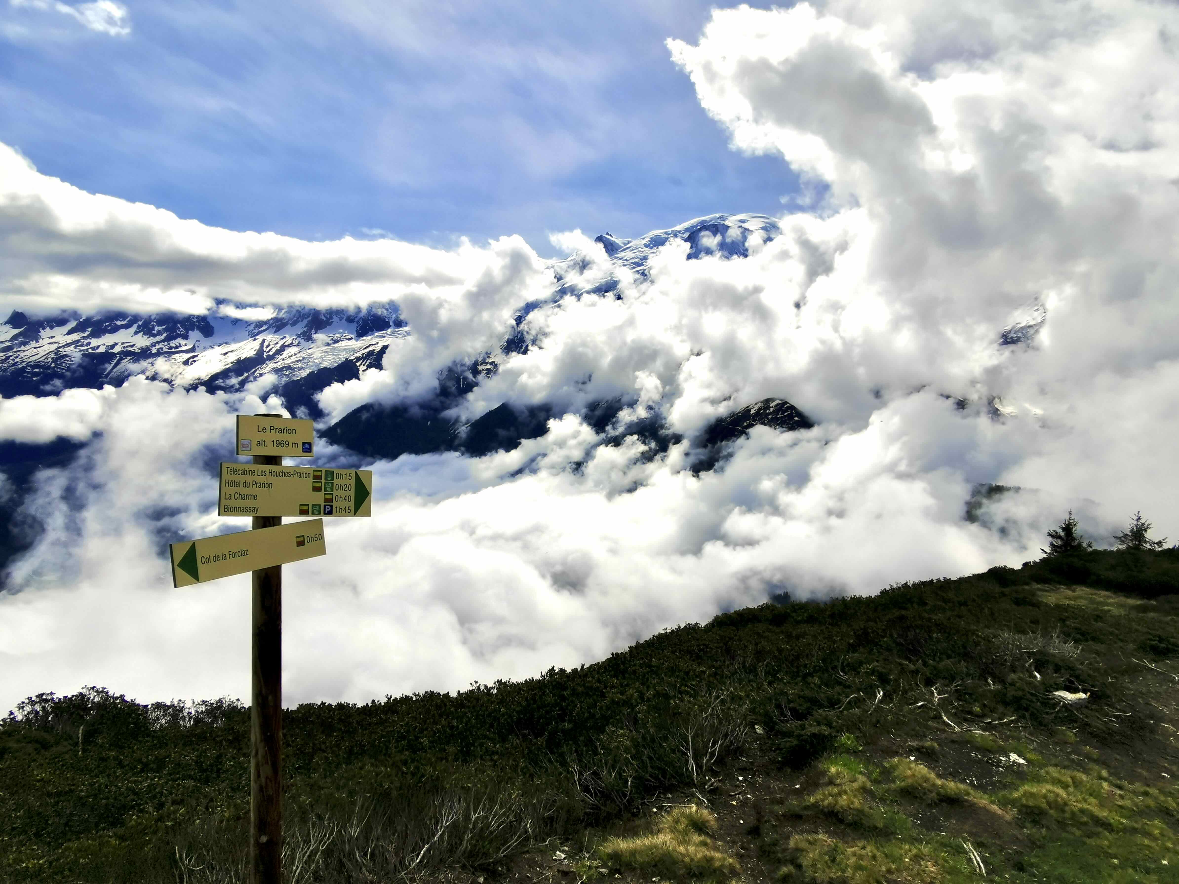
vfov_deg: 63.4
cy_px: 442
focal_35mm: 21
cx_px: 590
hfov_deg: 79.0
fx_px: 715
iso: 50
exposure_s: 1/3788
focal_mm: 2.35
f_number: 2.2
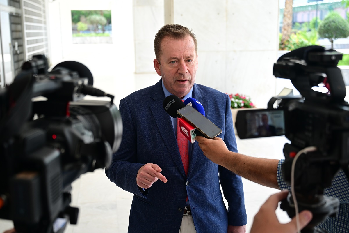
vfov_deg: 30.5
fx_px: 427
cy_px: 116
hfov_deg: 44.5
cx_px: 174
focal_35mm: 44
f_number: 4
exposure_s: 1/500
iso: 400
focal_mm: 44
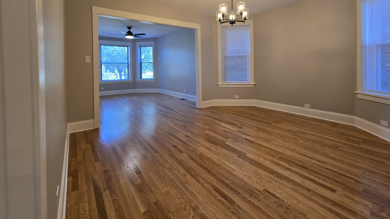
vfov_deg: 68.3
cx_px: 200
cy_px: 71
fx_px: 155
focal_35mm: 15
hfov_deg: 103.0
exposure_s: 1/60
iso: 80
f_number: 2.2
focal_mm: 2.2
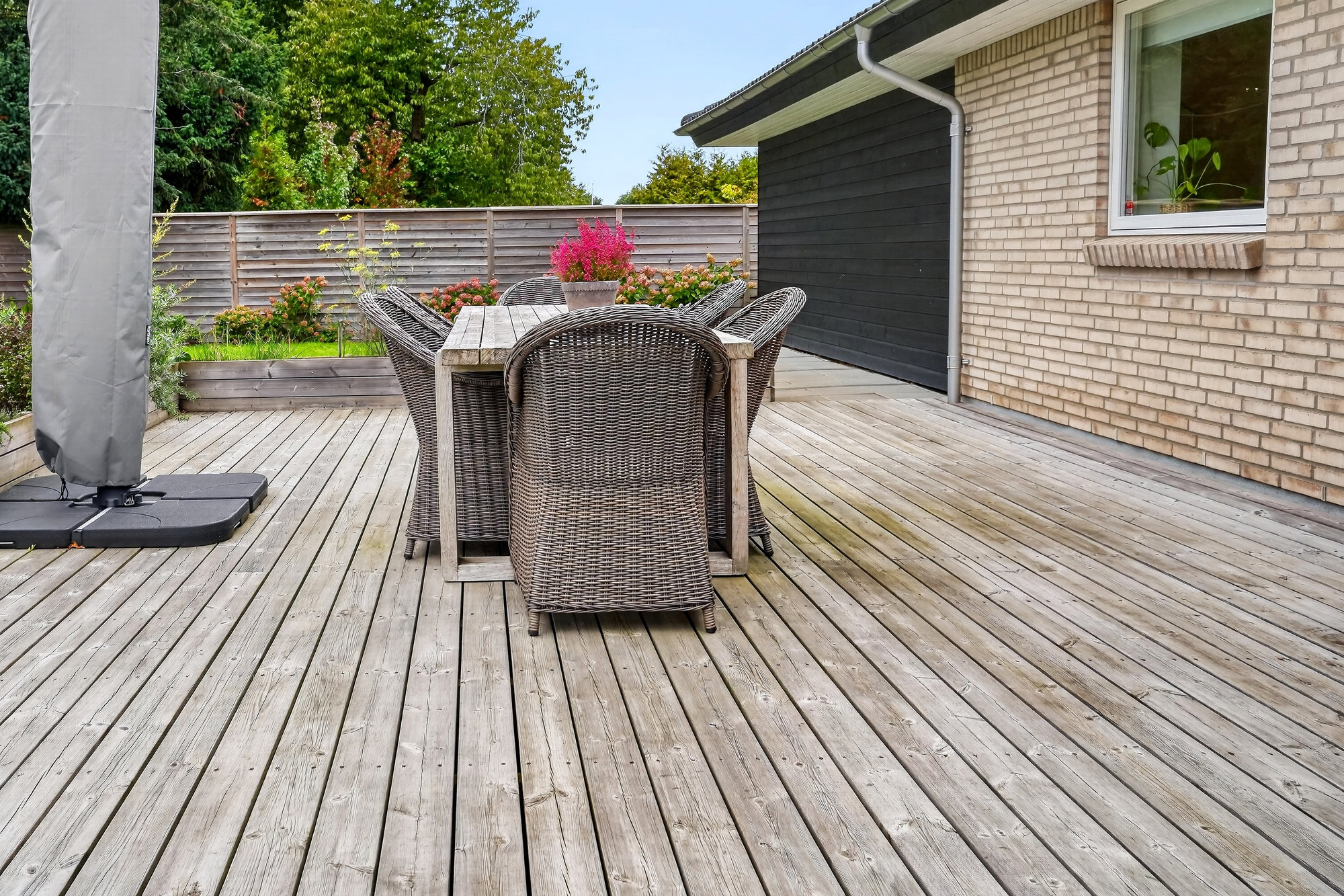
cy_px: 339
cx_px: 496
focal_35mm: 32
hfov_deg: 57.9
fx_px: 1194
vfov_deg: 40.8
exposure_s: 1/30
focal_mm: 25
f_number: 8
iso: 400
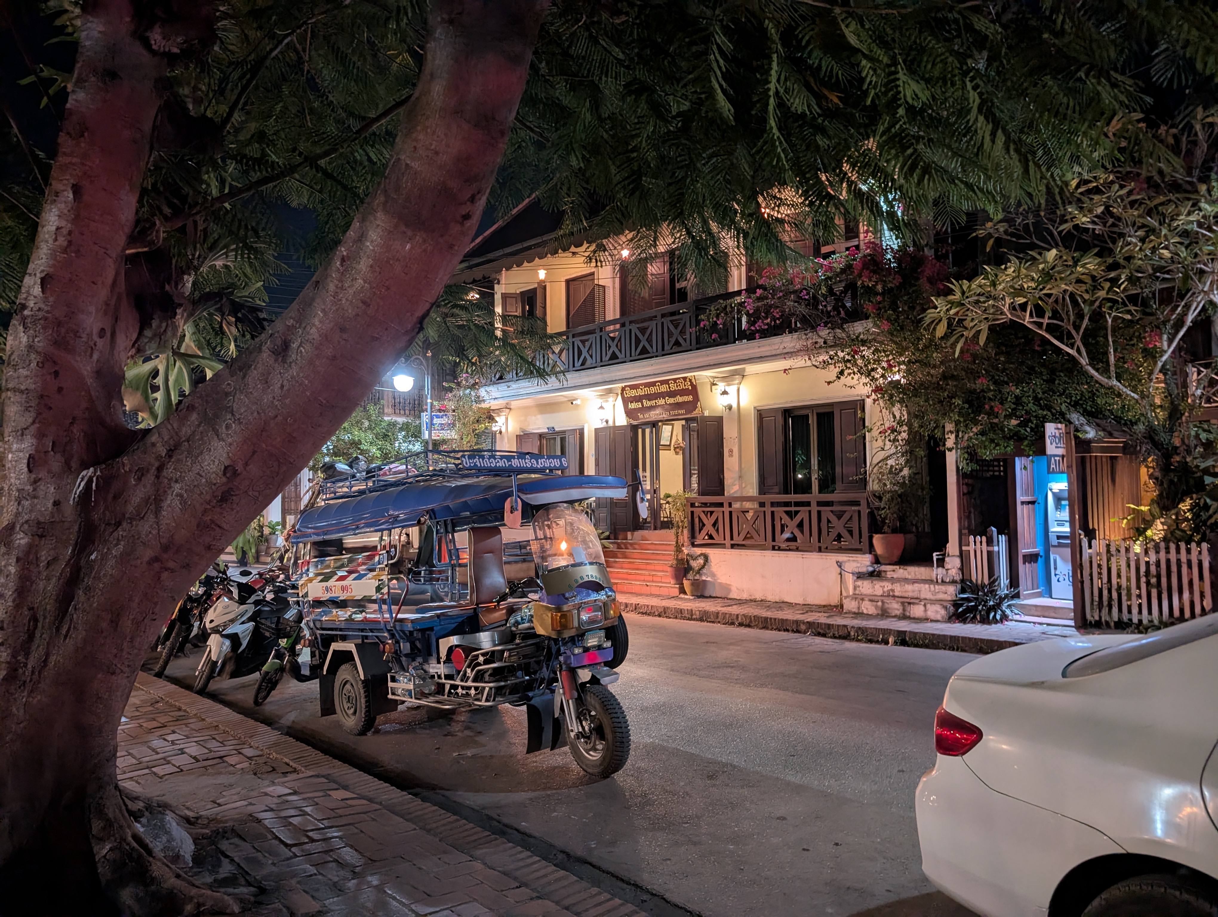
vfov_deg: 56.9
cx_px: 609
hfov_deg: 71.5
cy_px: 458
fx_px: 846
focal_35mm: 24
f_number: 1.68
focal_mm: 6.9
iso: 396
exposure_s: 1/16.7
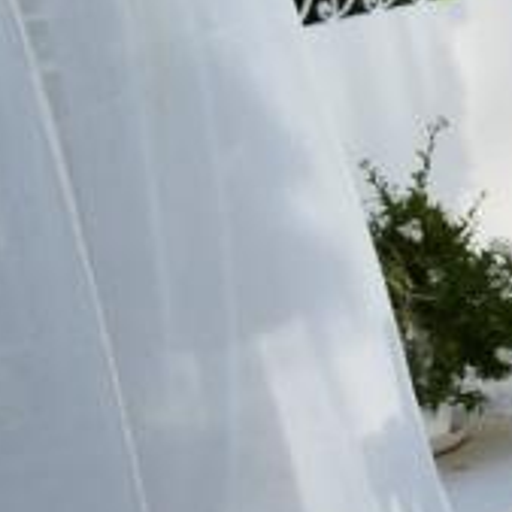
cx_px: 1381
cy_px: 424
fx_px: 2326
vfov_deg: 12.5
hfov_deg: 10.2
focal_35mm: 139
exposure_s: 1/320
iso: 200
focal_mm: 18
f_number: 9
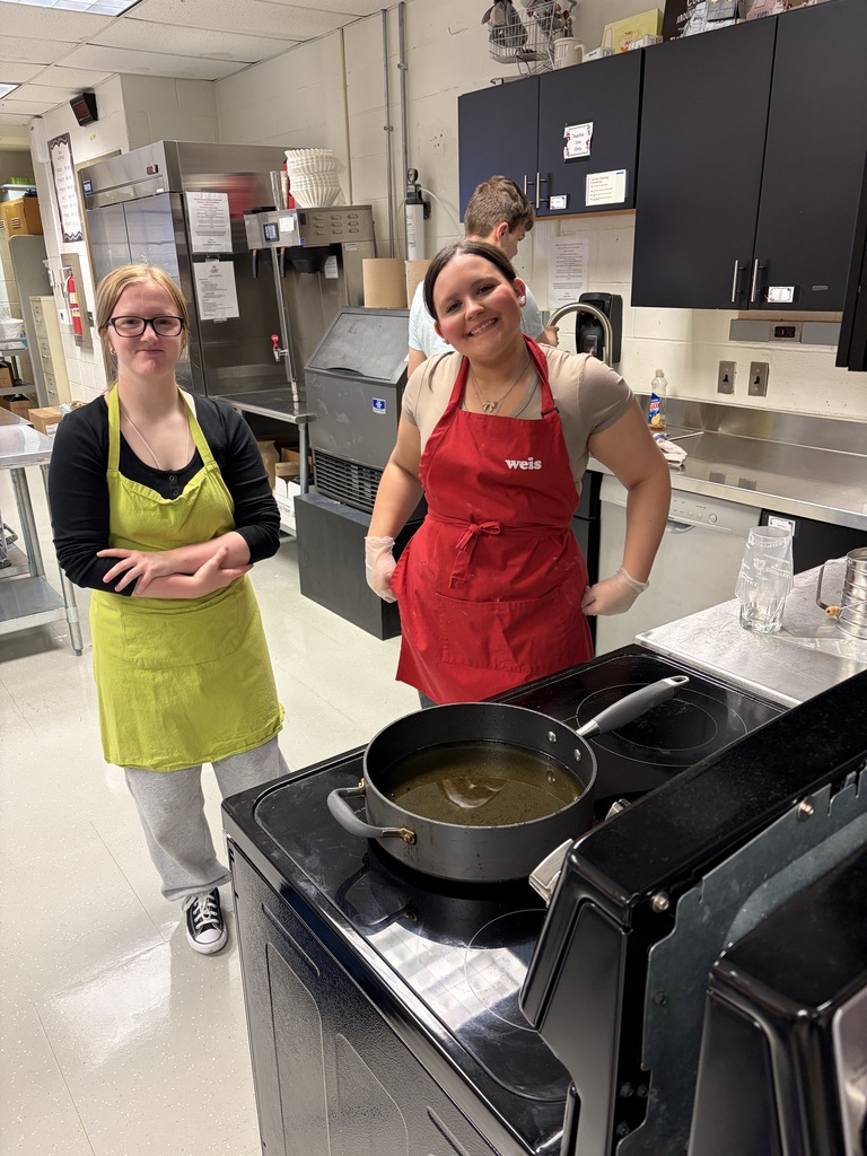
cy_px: 578
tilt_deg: -20.1
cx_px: 434
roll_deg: +1.8
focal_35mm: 26
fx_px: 868
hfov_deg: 53.1
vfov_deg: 67.3
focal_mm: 5.96
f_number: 1.6
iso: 200
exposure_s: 1/60
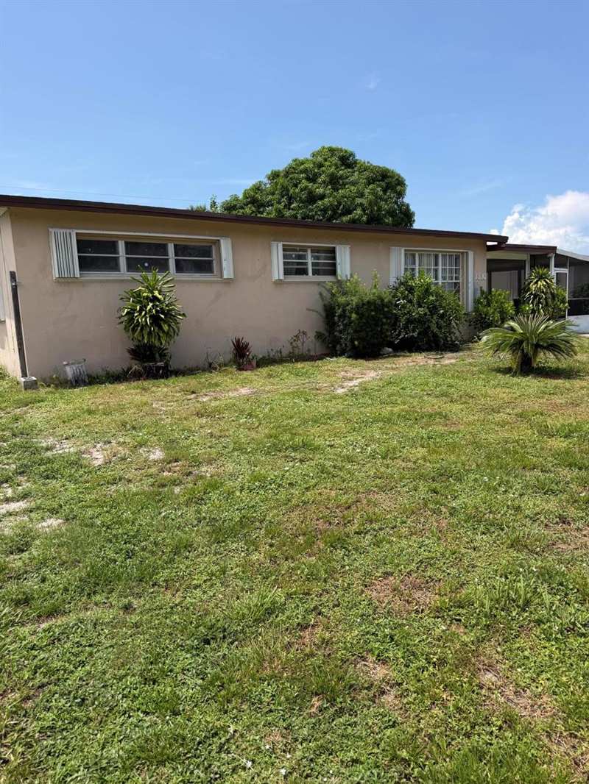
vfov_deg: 71.6
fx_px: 544
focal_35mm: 24
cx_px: 294
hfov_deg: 56.8
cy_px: 392
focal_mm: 6.76
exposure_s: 1/4673
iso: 80
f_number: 1.78
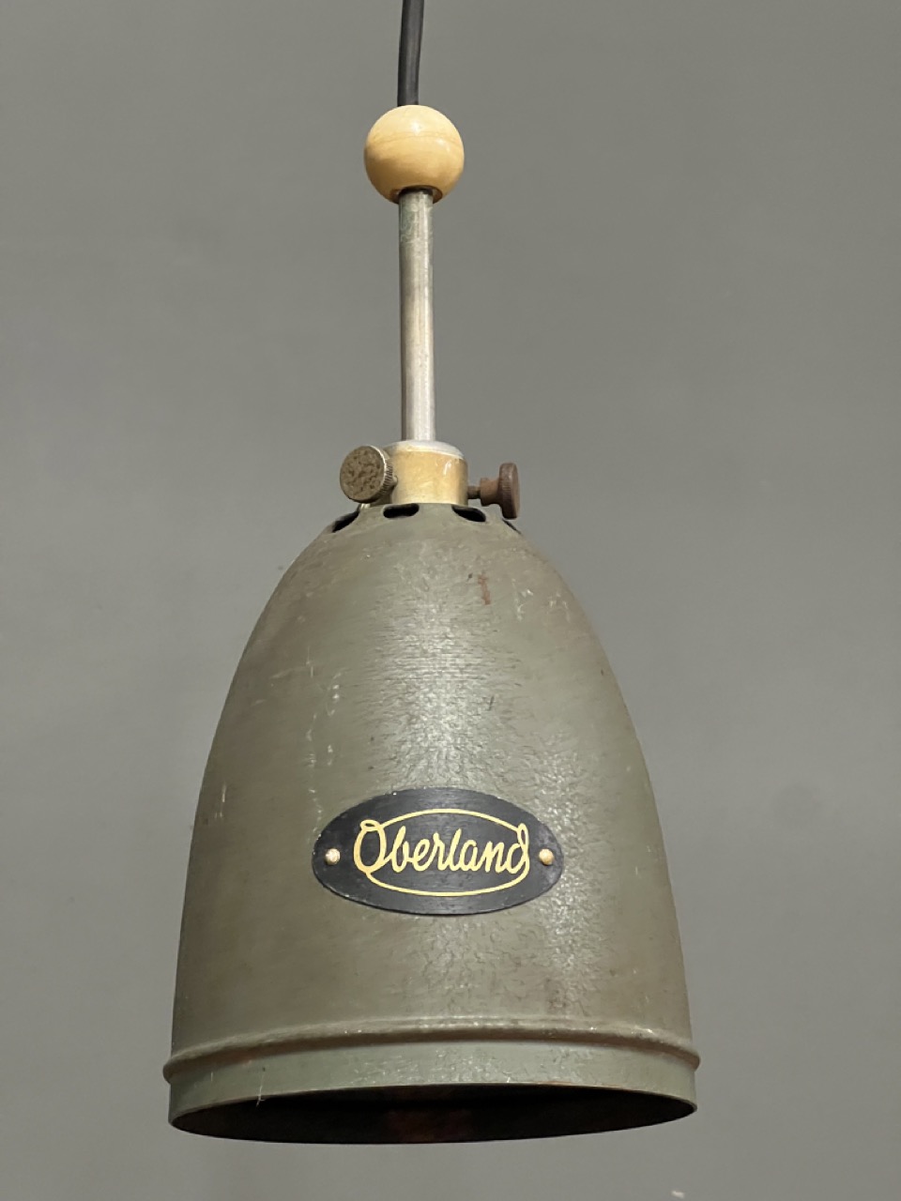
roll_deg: +0.3
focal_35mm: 77
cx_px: 450
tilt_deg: +16.4
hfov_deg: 19.1
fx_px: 2672
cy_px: 600
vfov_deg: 25.3
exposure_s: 1/25
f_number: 2.8
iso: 800
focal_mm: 9
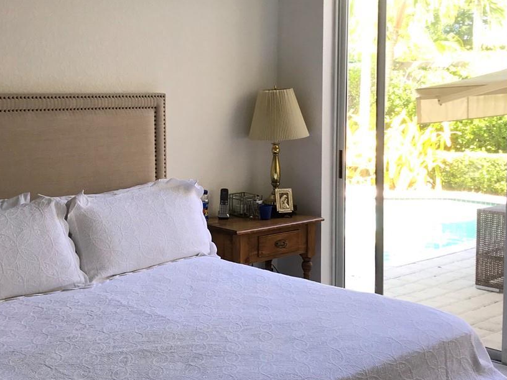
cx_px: 223
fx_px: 805
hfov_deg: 34.9
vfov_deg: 26.5
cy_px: 161
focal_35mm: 55
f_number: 1.8
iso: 20
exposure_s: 1/40
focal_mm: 3.99
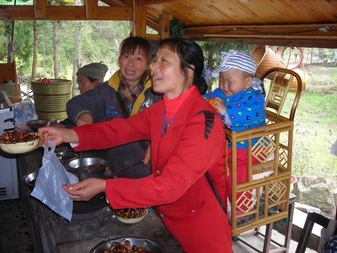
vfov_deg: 37.7
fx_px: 370
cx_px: 168
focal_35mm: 38
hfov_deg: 49.0
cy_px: 126
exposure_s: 1/60.1
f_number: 3.2
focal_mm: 6.3
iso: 76
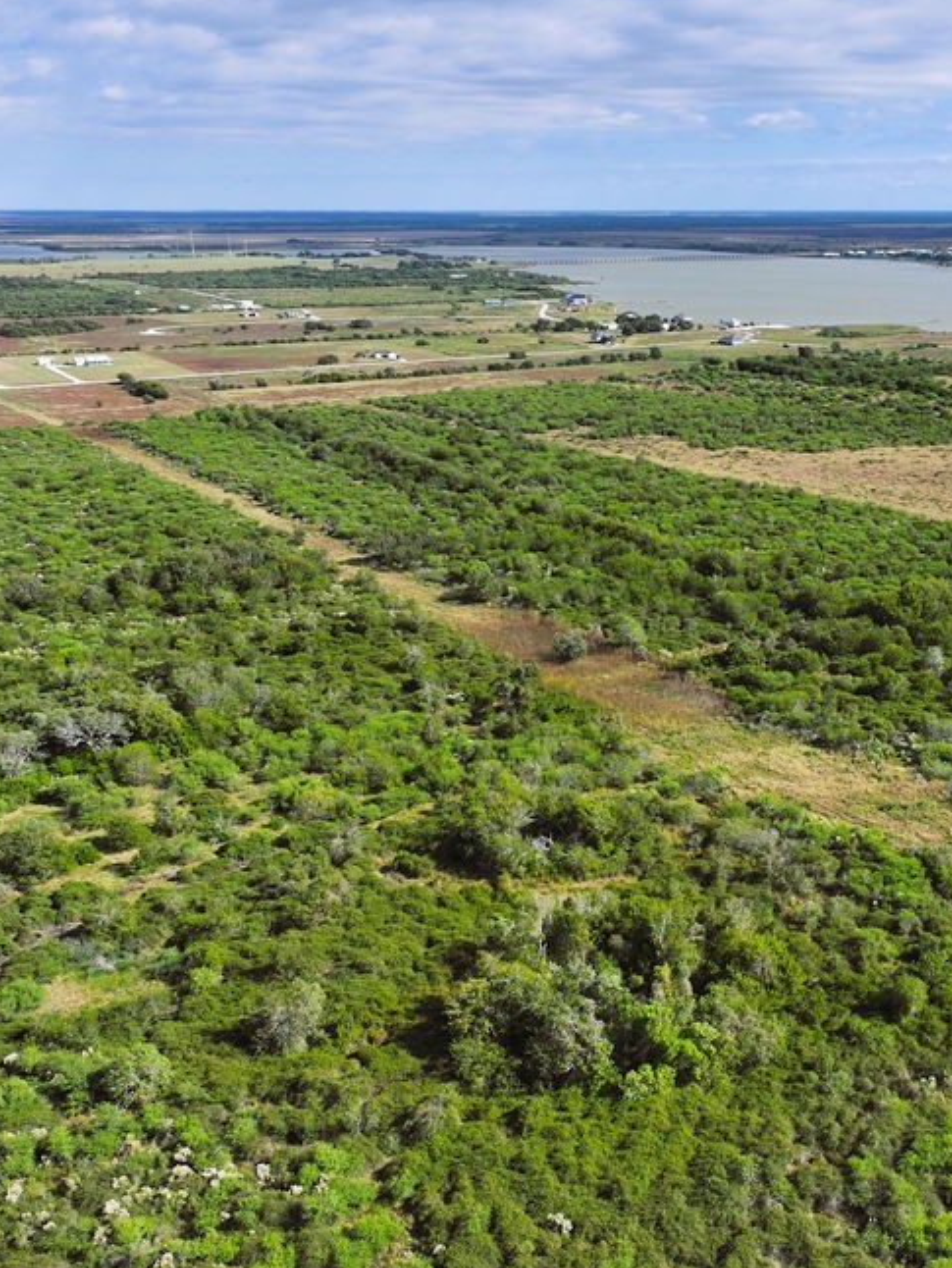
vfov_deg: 48.9
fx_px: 1393
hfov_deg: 35.7
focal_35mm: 38
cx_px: 836
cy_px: 708
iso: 100
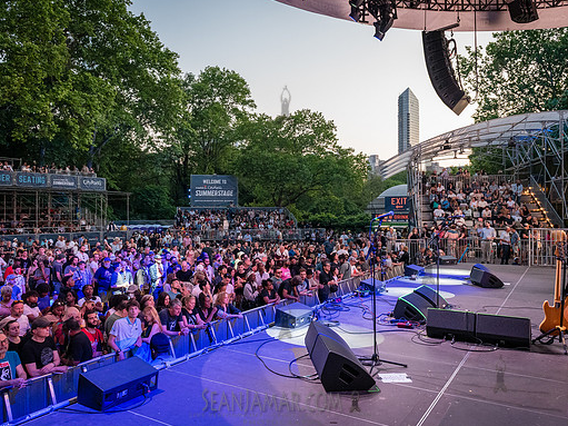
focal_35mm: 27
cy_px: 212
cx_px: 285
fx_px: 443
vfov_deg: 51.3
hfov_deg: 65.3
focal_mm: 24
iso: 4000
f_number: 4.5
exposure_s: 1/250
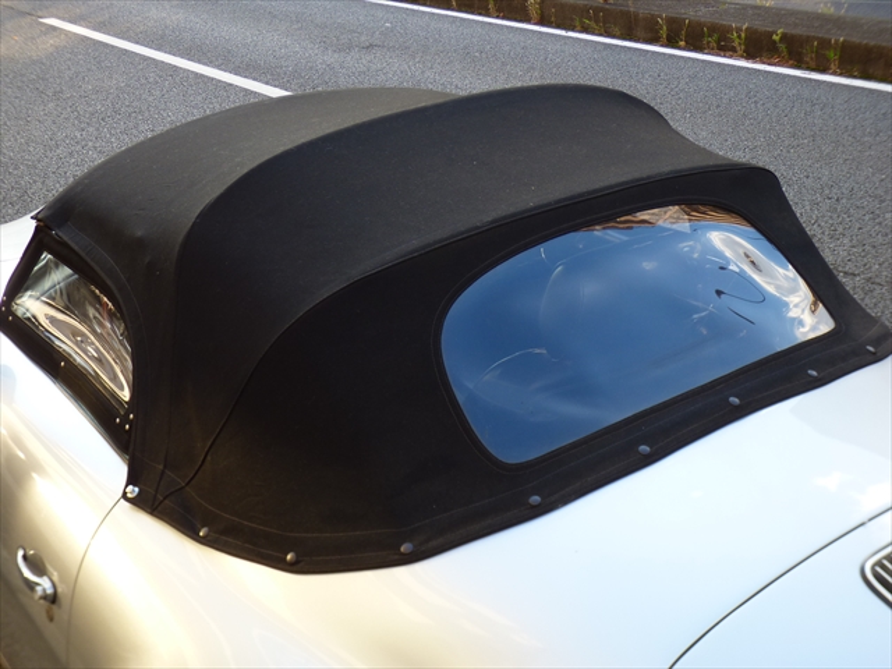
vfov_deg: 32.2
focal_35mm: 45
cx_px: 446
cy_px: 334
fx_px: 1160
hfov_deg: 42.1
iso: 100
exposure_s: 1/80
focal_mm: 7.79
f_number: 3.7
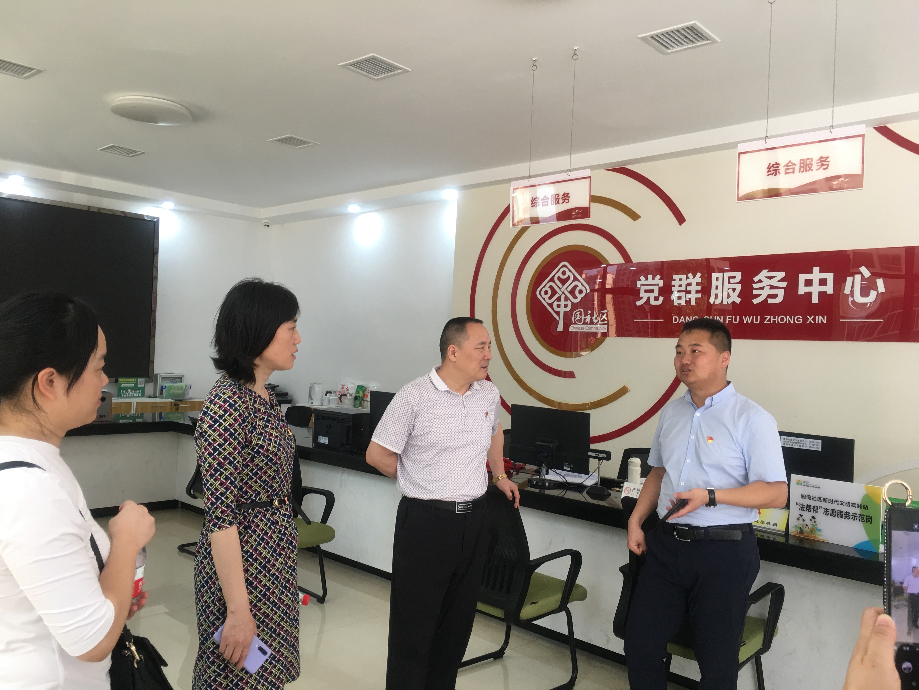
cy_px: 345
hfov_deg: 61.7
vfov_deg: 48.2
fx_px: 770
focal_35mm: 29
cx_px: 460
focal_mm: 4.15
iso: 40
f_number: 2.2
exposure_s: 1/33
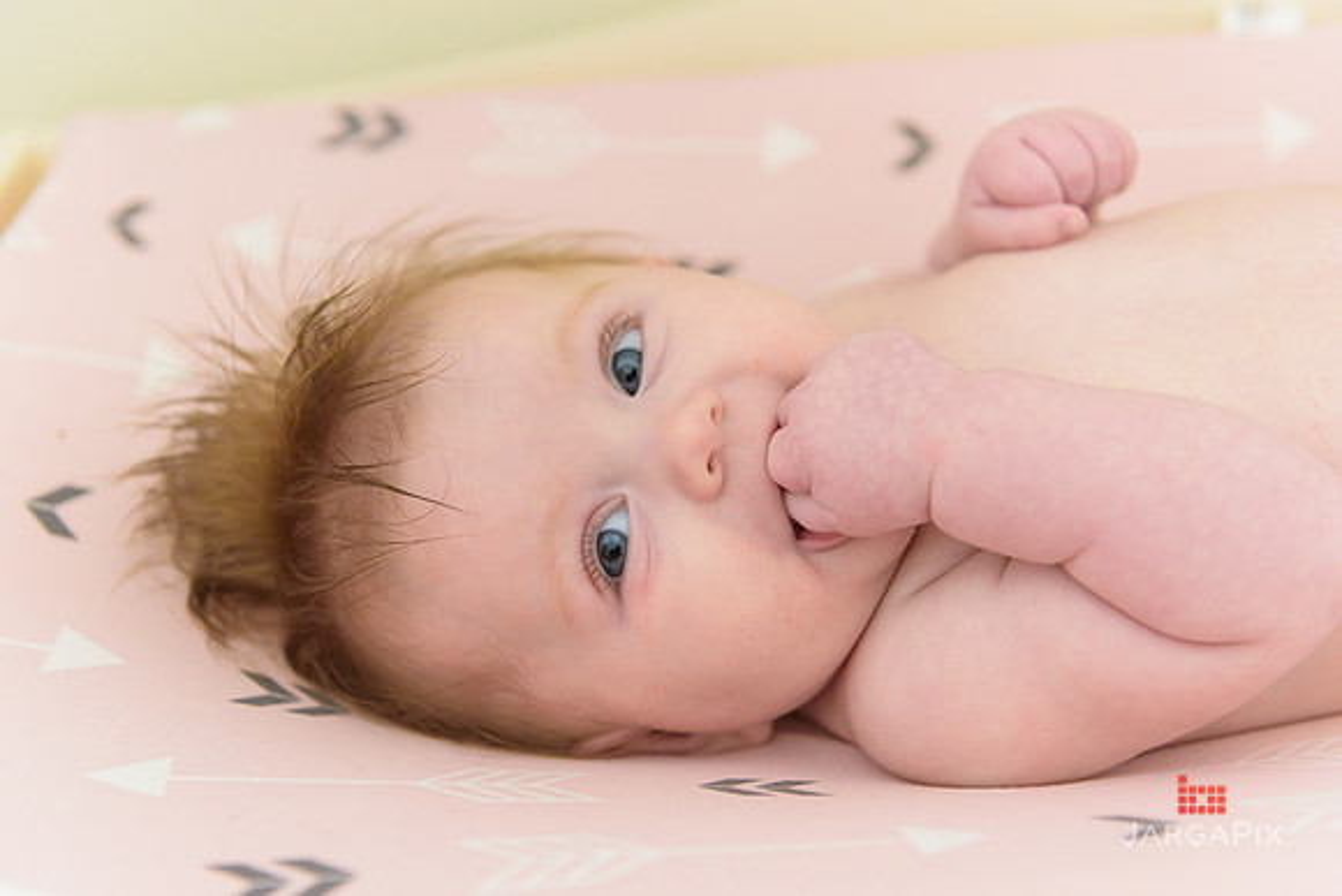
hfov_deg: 36.2
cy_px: 448
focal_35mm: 55
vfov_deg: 24.6
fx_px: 2051
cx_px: 671
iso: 1600
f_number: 3.2
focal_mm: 55
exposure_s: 1/125
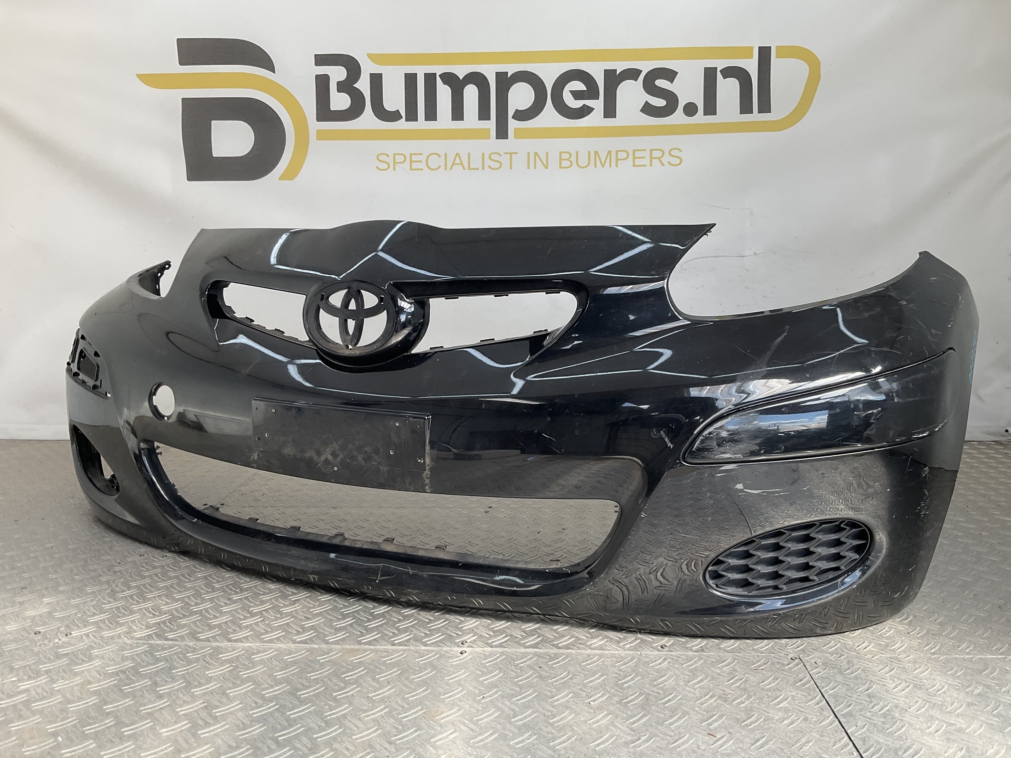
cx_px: 506
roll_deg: -1.8
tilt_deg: -9.8
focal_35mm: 29
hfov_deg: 61.7
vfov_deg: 48.2
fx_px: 847
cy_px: 379
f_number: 1.8
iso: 16
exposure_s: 1/270
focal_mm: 3
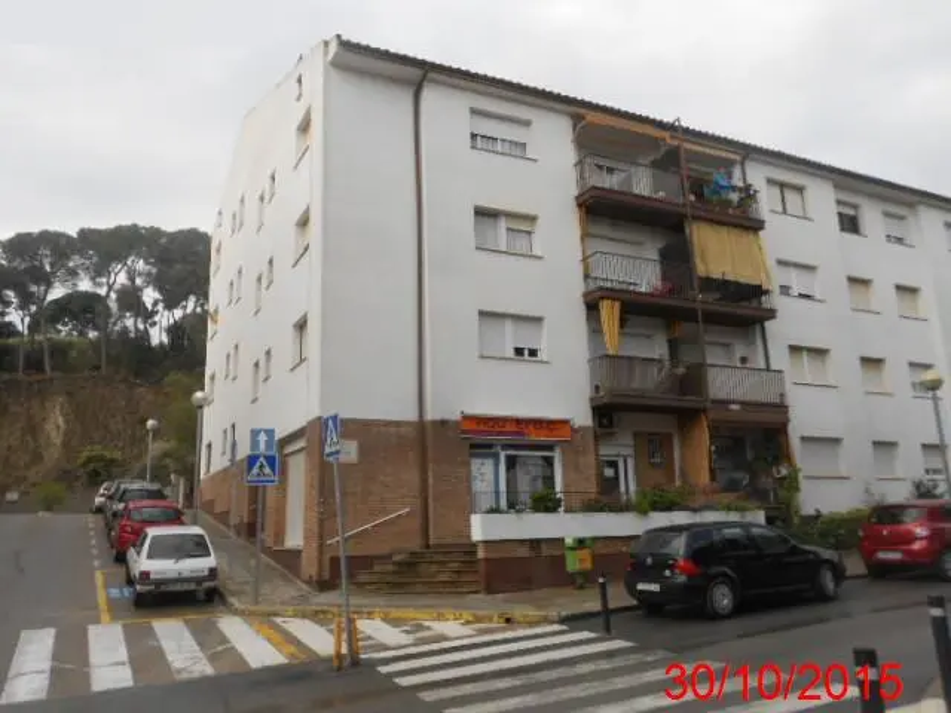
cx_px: 476
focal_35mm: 29
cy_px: 356
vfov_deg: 48.2
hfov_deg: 61.7
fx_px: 797
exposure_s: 1/400
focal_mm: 5.3
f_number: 3.4
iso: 80
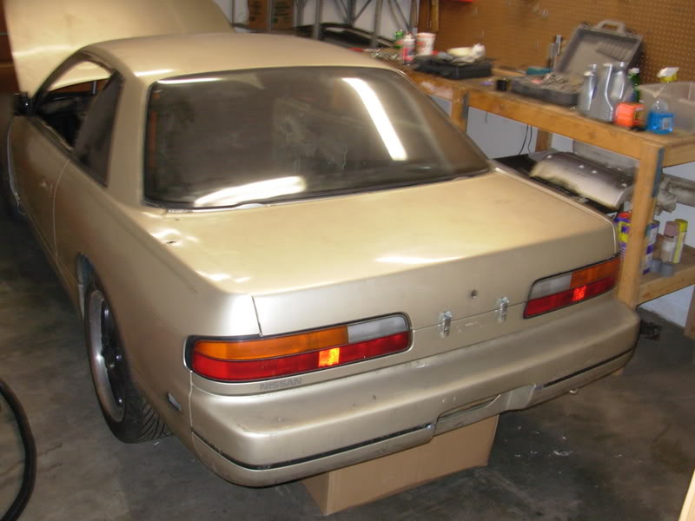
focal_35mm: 38
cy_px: 260
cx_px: 348
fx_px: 763
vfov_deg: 37.7
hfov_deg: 49.0
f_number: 2.9
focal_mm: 6.3
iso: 100
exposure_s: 1/10.7
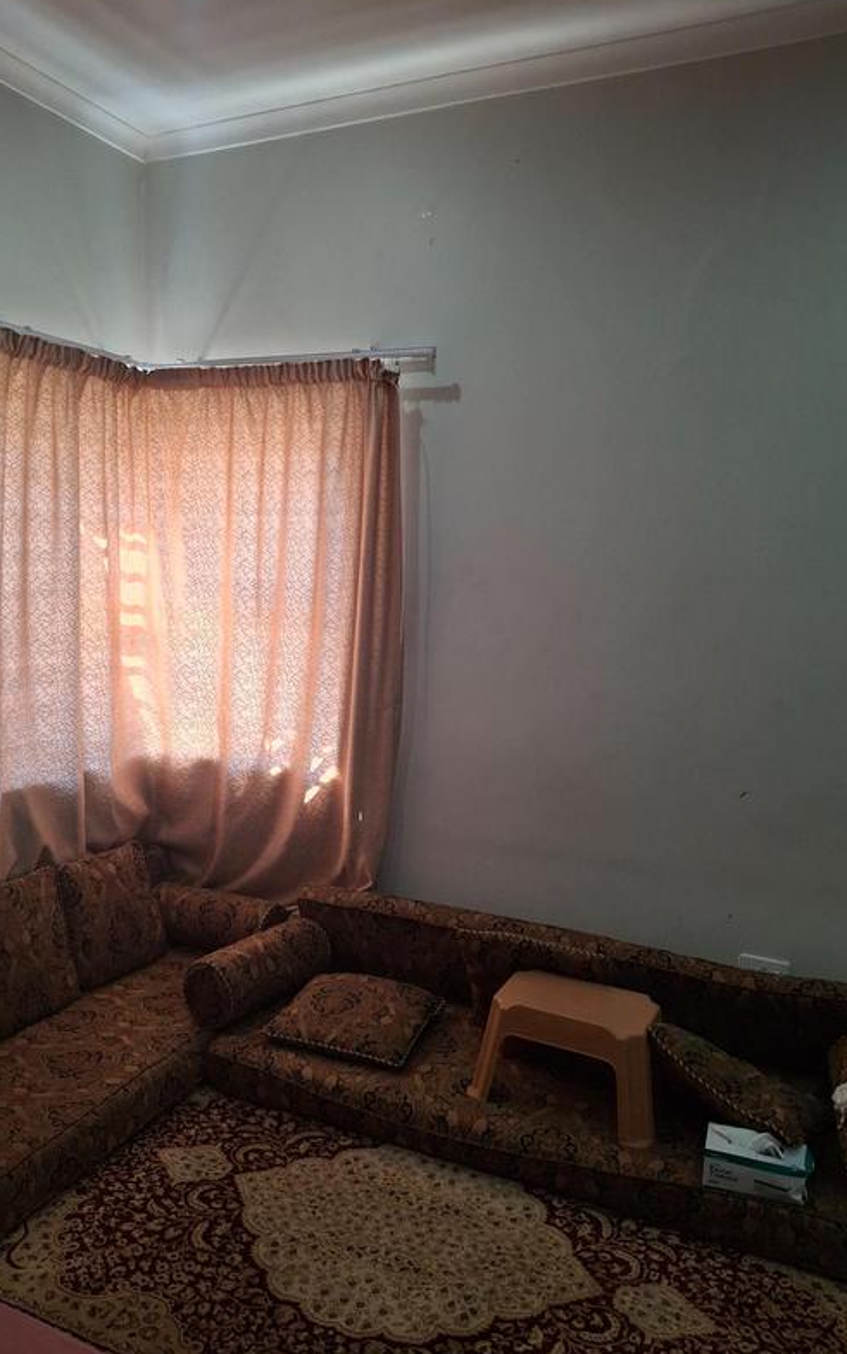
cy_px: 666
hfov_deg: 45.8
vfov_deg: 68.4
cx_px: 347
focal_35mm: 27
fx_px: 997
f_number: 1.8
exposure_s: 1/100
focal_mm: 4.69
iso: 100
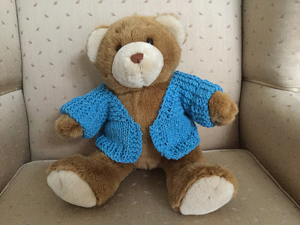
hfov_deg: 58.4
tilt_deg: -26.6
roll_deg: -0.9
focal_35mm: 31
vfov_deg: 45.4
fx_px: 269
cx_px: 150
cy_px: 112
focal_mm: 3.3
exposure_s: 1/15
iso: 400
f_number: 2.4
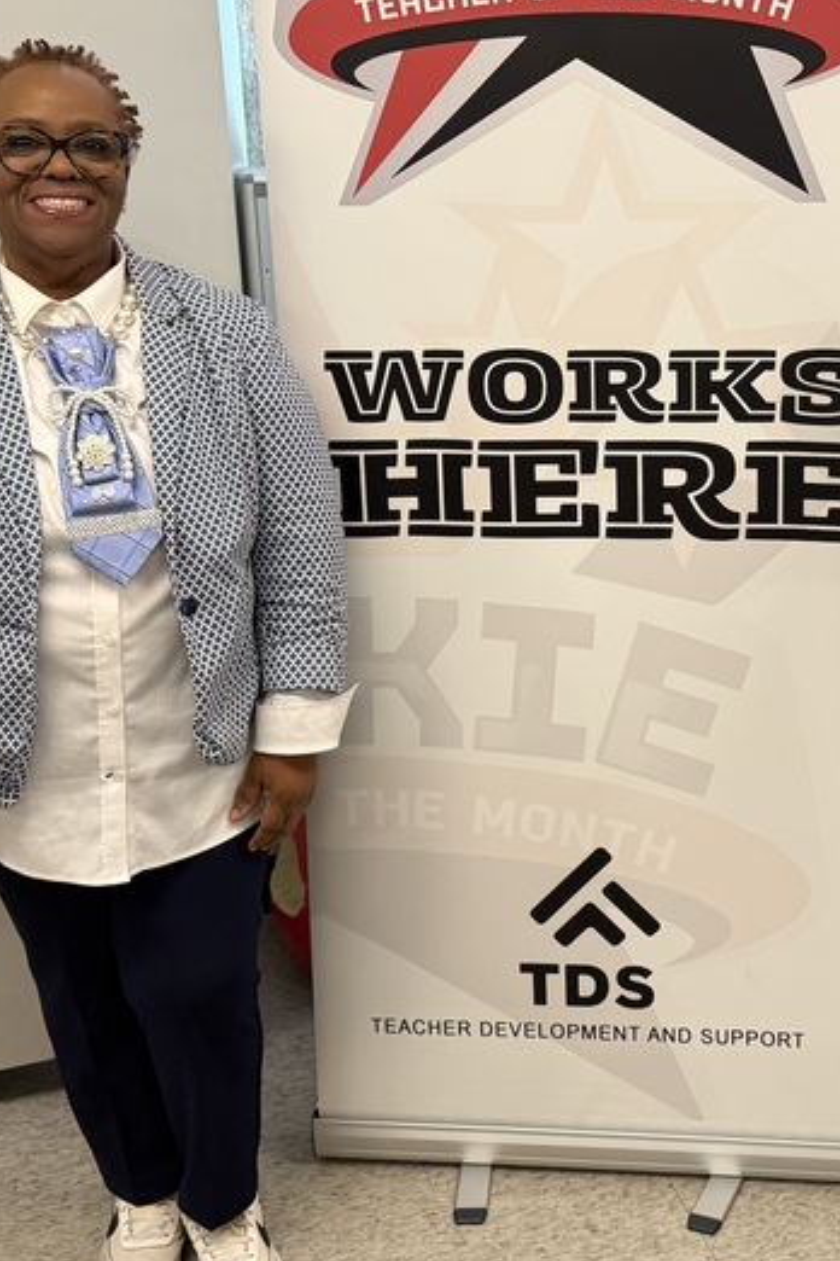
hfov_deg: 27.2
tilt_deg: -14.8
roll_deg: +0.9
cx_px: 618
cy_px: 495
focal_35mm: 49
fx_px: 1715
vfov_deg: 40.1
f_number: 1.78
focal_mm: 6.76
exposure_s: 1/60
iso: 250
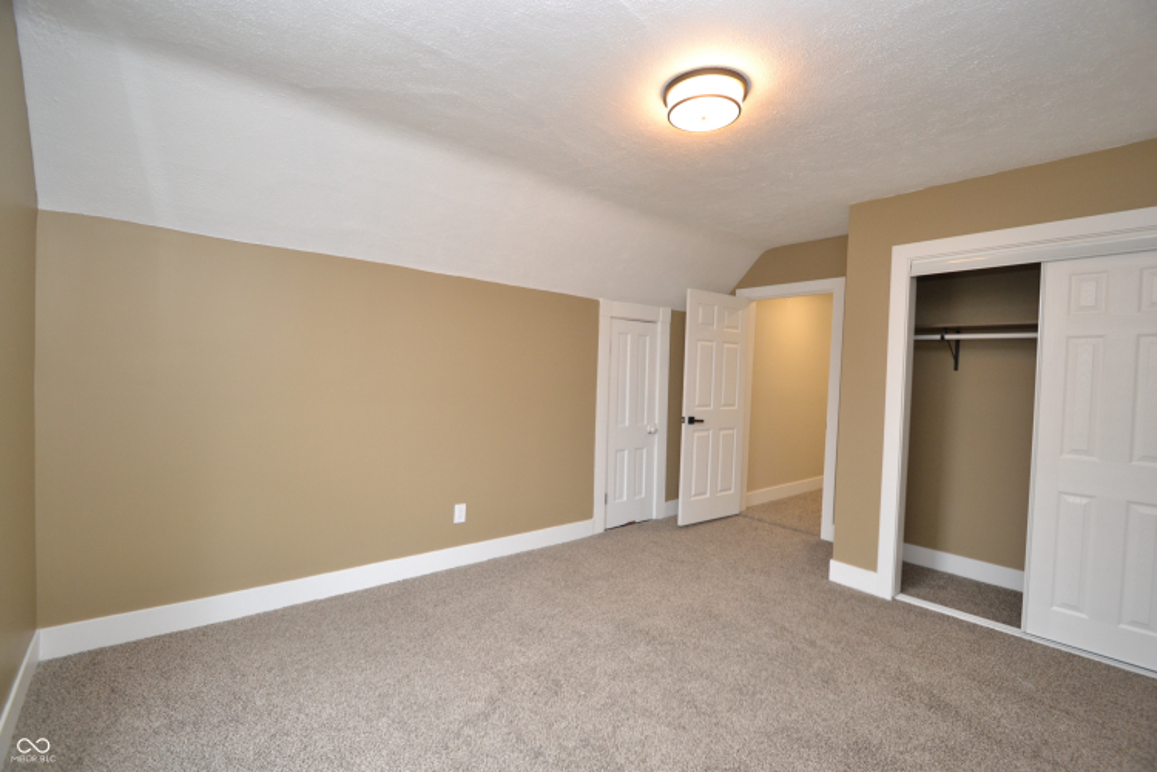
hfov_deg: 100.4
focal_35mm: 15
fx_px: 482
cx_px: 578
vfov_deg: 77.3
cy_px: 386
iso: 720
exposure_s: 1/60
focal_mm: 10
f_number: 3.5
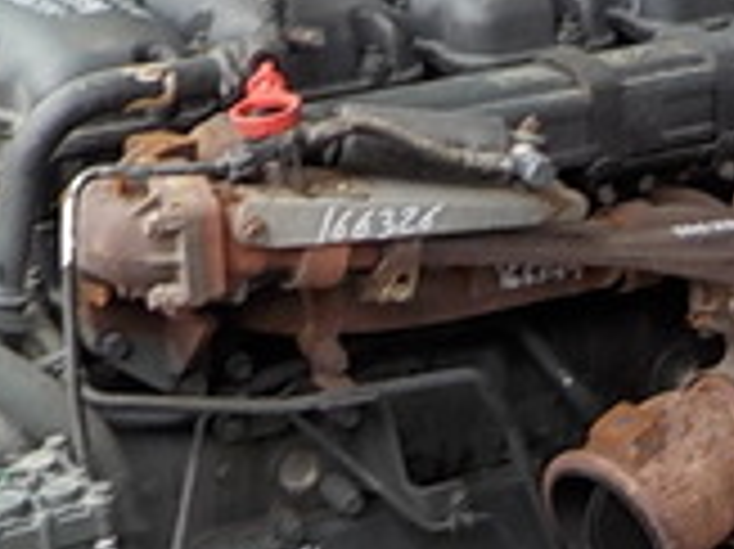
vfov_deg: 12.5
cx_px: 554
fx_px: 2500
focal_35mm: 118
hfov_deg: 16.6
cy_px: 351
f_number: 3.3
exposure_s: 1/160
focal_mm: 4.1
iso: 125
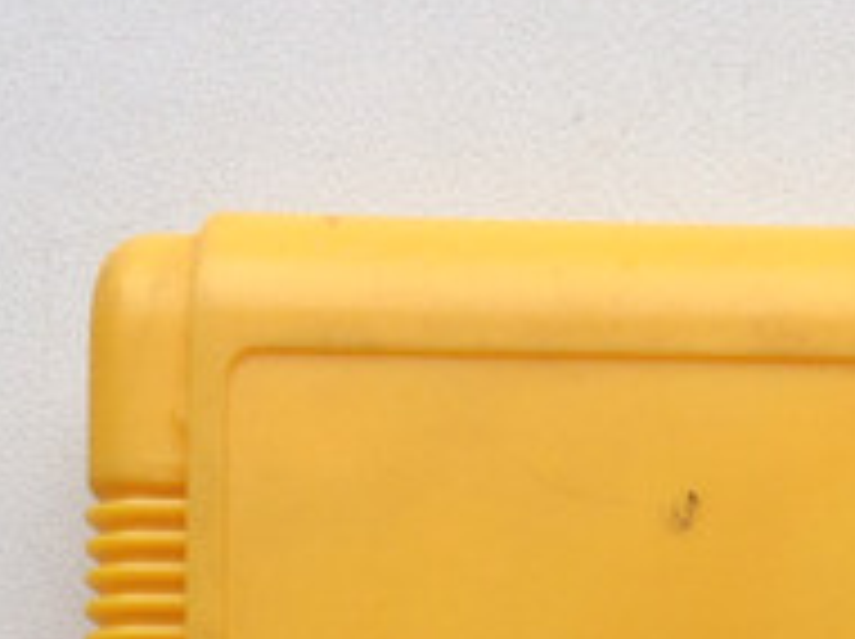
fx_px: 2738
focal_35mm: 111
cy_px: 945
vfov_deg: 12.7
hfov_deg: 16.9
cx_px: 1035
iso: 32
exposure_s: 1/120
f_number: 2.4
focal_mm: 3.3
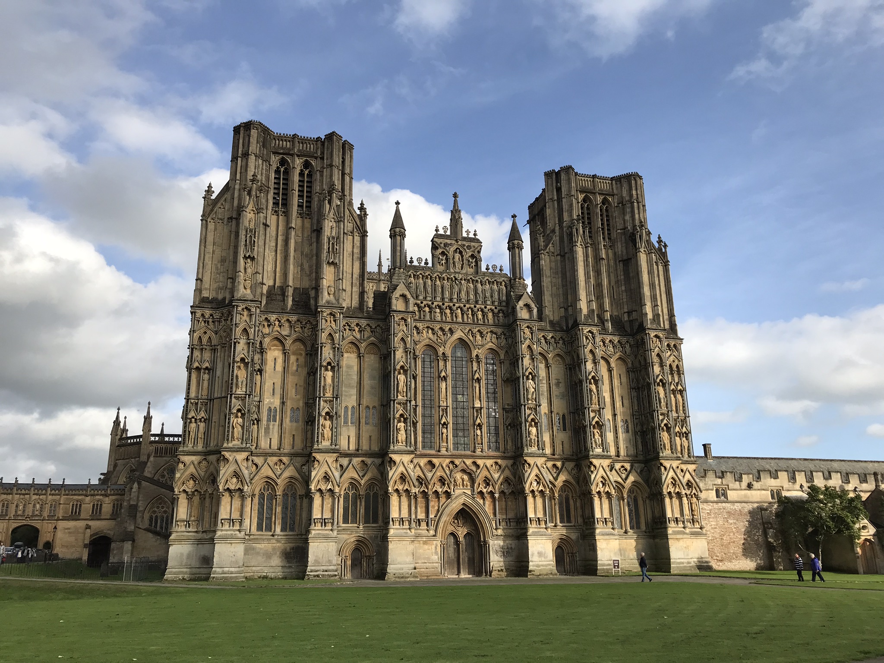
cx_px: 442
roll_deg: +0.2
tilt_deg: +16.2
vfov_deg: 49.7
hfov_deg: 63.4
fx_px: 715
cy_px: 332
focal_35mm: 28
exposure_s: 1/1742
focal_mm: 3.99
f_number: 1.8
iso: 20
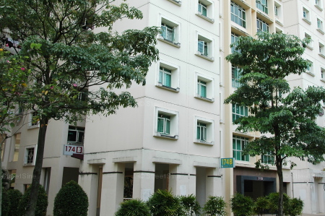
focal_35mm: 44
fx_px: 397
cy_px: 88
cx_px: 193
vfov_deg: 30.4
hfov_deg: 44.3
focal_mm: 24
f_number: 5.6
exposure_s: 1/400
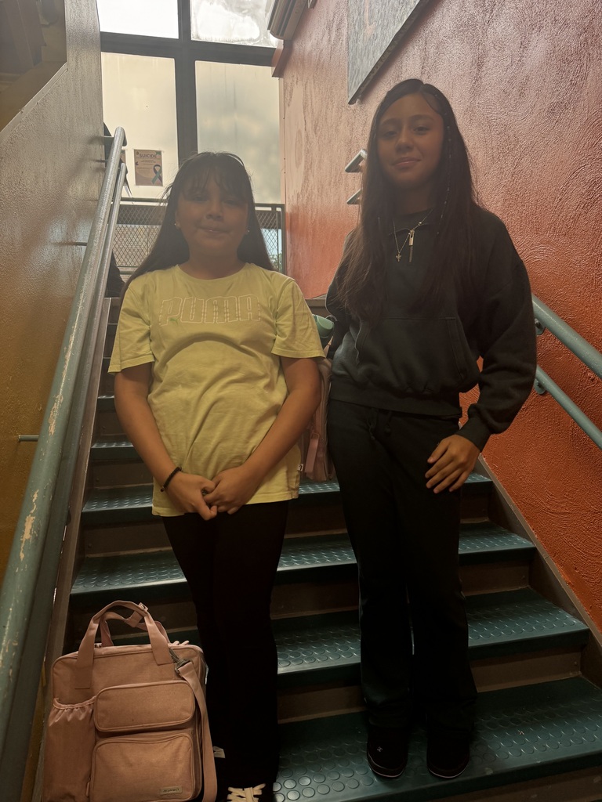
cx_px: 301
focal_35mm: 24
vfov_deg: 71.6
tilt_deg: -6.3
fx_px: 557
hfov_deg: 56.8
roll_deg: +1.3
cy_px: 401
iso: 160
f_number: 1.78
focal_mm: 6.76
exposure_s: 1/120
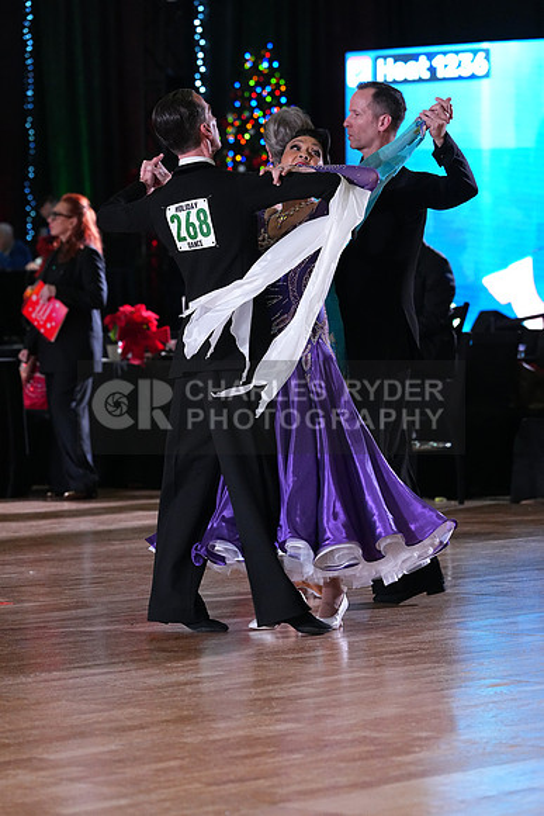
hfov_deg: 9.3
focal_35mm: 148
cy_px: 408
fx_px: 3352
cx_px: 272
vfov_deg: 13.9
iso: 6400
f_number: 5
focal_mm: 148
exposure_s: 1/400
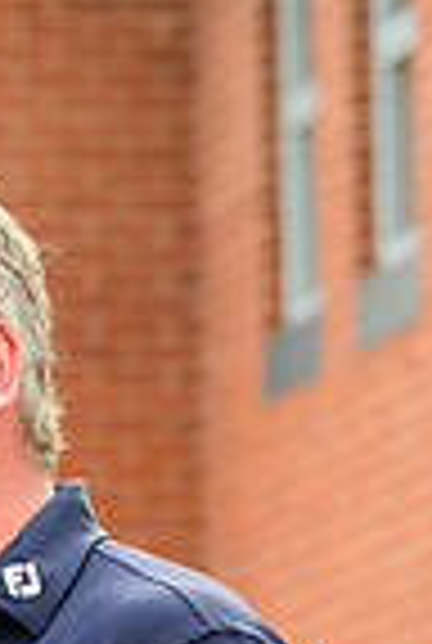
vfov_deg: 4.8
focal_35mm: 425
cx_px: -738
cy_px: 862
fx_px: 7613
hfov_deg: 3.2
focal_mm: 105
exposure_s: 1/640
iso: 800
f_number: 5.6
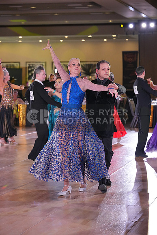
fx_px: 739
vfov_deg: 18.1
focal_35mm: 113
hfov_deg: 12.1
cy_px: 118
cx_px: 78
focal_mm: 113
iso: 2000
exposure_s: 1/400
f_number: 4
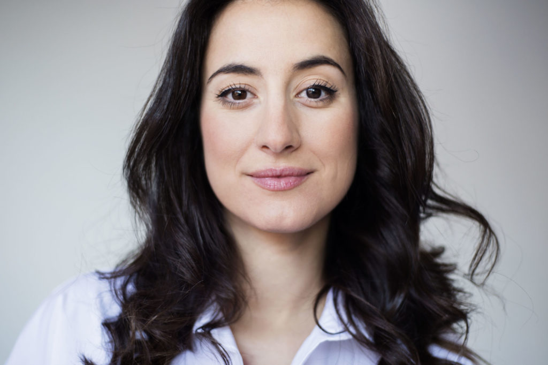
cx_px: 274
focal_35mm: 50
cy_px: 182
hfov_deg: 39.6
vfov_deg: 27.0
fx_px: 761
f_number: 2.2
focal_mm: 50
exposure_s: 1/400
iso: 400
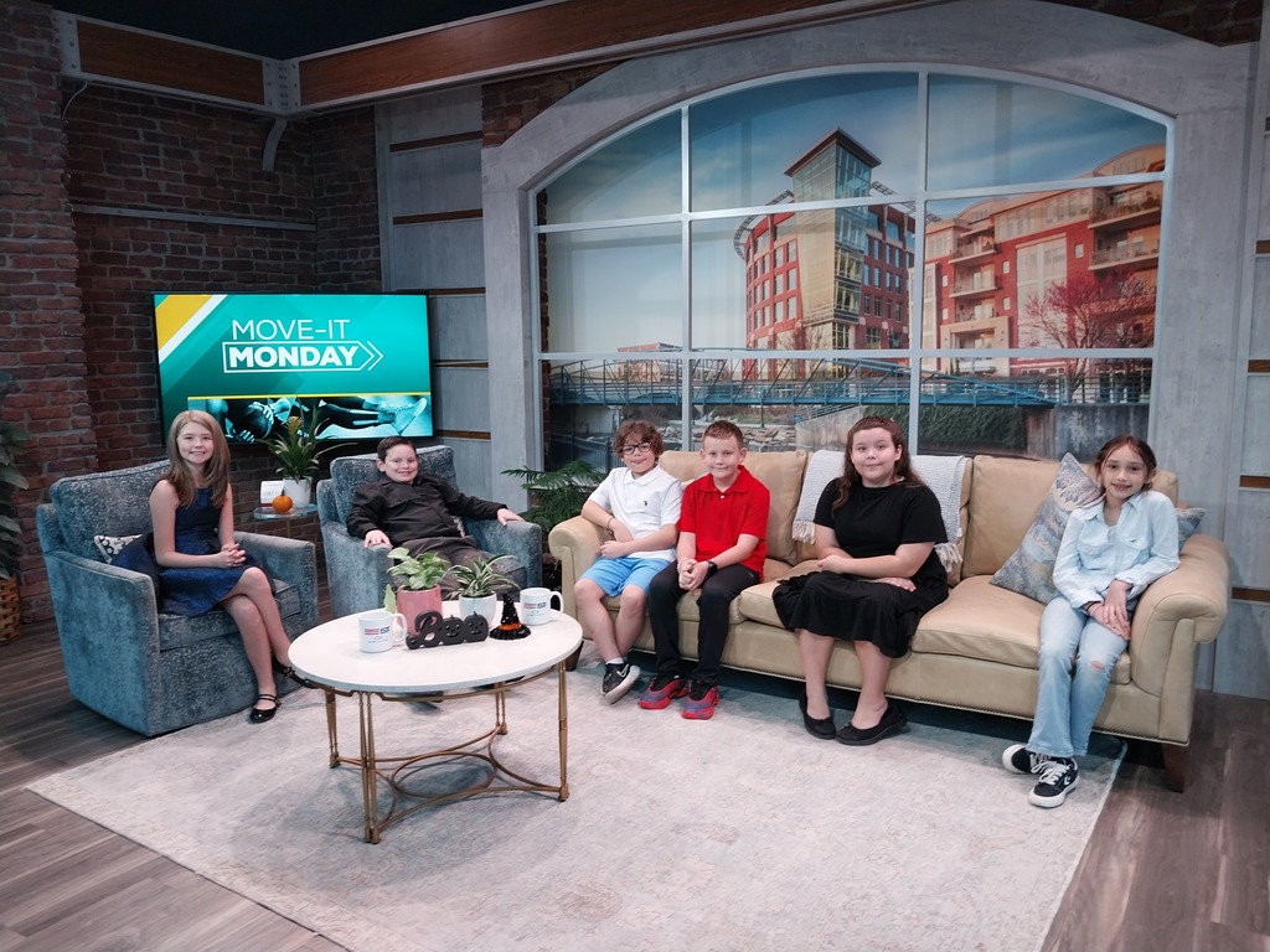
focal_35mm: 26
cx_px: 635
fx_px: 954
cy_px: 476
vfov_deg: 53.1
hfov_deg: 67.3
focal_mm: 4
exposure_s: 1/24
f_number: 1.8
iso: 40
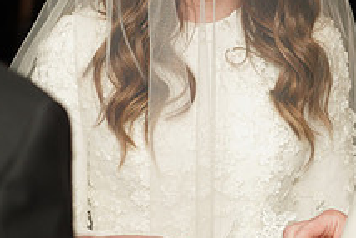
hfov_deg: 13.5
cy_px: 87
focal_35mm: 152
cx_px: 246
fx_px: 1504
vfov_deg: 9.0
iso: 500
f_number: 4.5
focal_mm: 56
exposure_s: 1/80
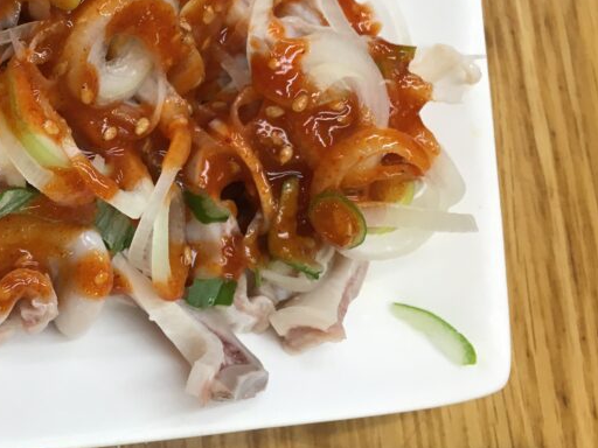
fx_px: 1002
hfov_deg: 31.1
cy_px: 100
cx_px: 21
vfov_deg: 24.9
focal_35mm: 58
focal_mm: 4.15
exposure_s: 1/30
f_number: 2.2
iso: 32
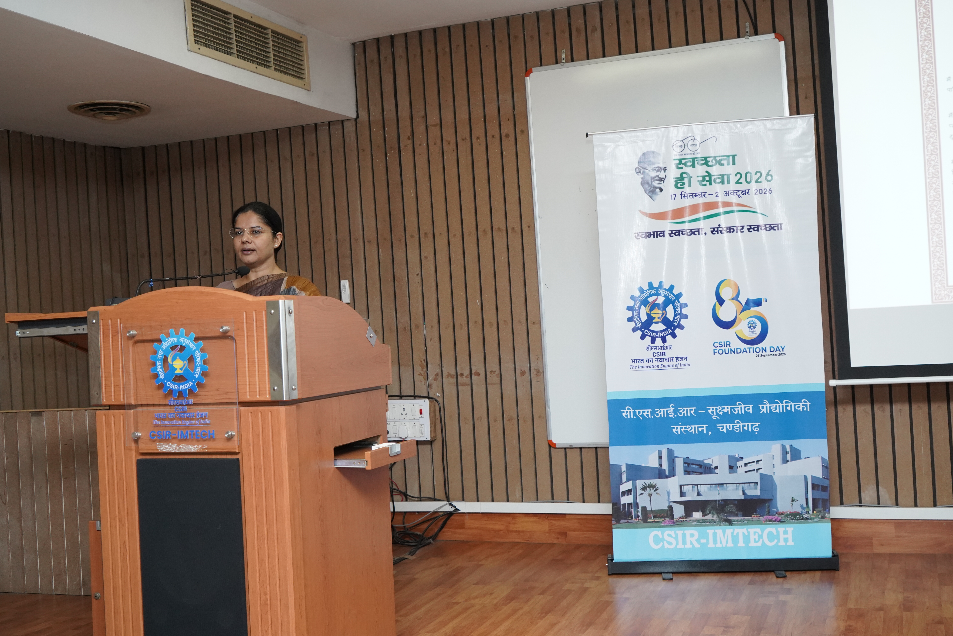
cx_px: 476
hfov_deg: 48.5
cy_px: 318
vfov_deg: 33.4
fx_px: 1059
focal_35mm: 40
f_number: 6.3
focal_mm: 40
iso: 4000
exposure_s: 1/125
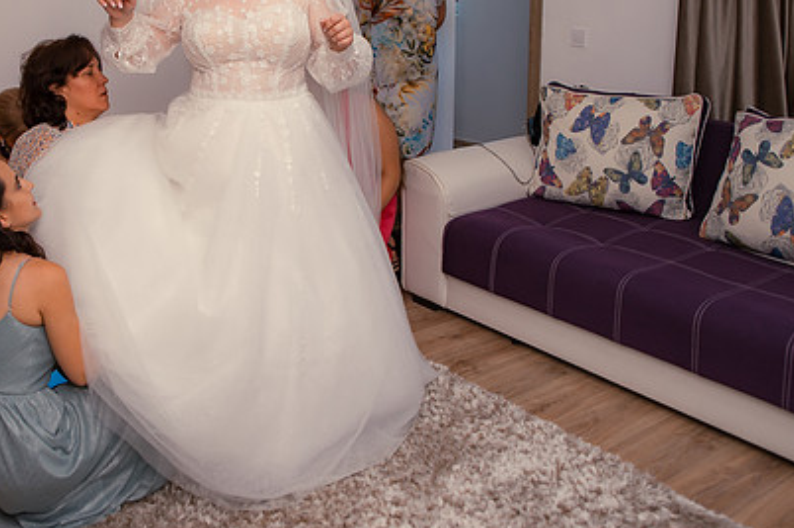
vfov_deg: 34.4
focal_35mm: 38
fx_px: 837
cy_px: 152
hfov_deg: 50.1
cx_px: 289
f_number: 3.5
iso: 320
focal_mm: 24
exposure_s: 1/125
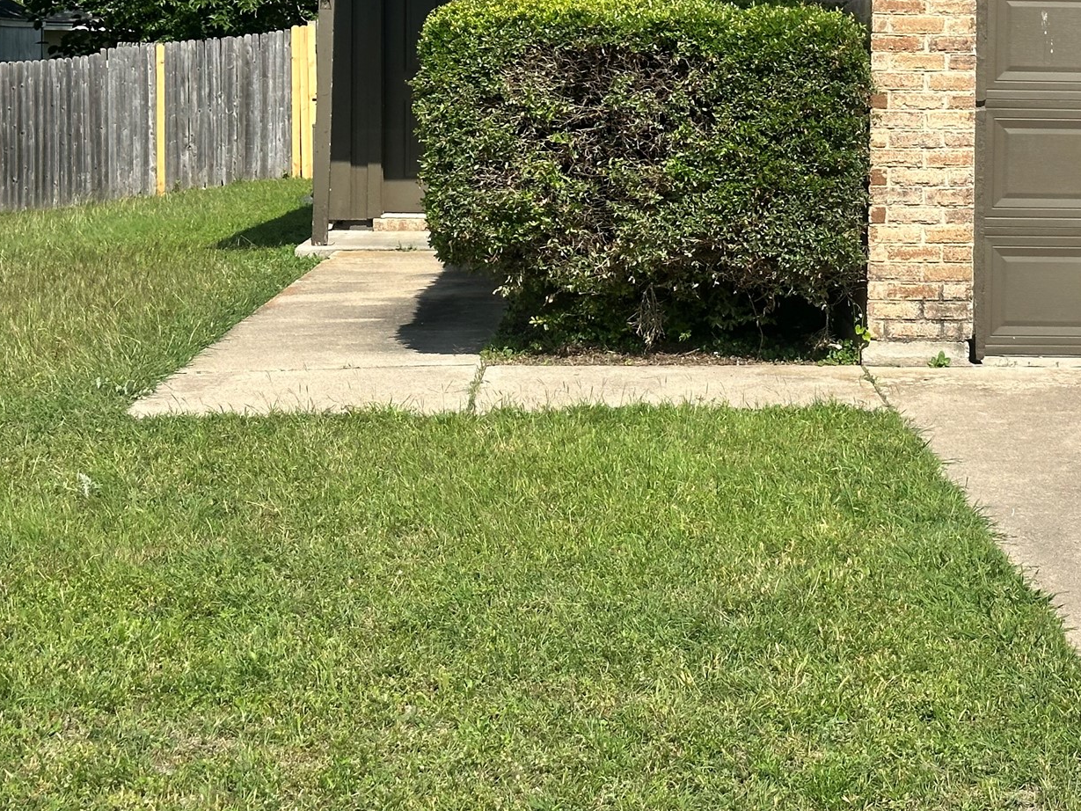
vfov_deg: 18.3
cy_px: 161
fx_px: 2499
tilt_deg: -2.3
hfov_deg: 24.1
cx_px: 818
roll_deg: -0.9
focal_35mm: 80
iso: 64
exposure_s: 1/3731
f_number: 1.78
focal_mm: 6.86
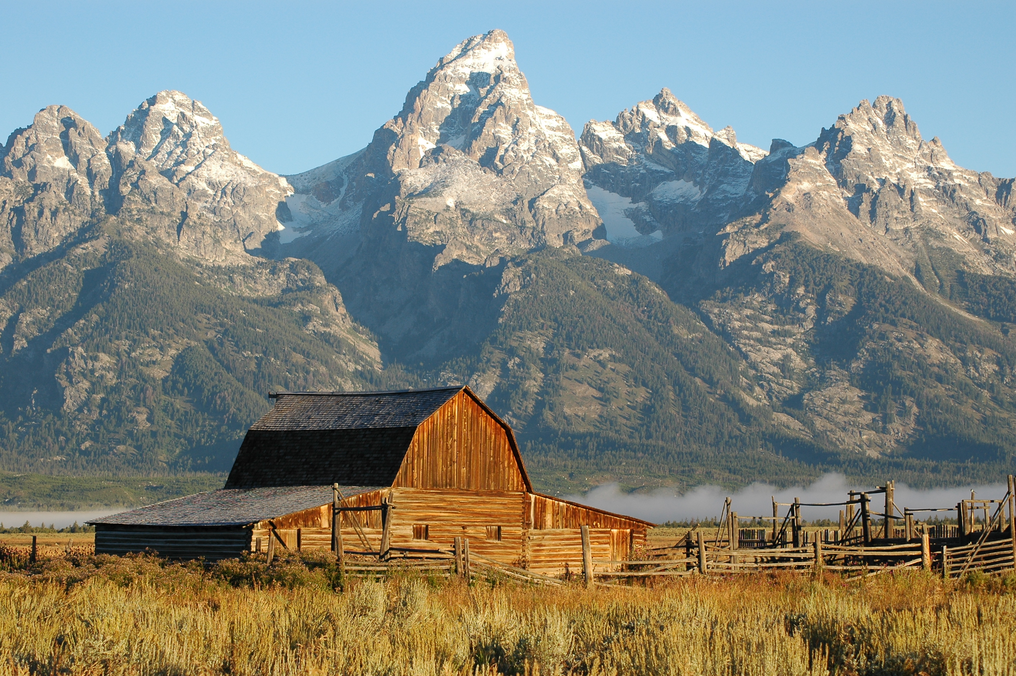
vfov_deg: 13.0
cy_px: 338
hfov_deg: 19.5
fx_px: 2961
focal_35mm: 105
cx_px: 508
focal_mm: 70
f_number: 9
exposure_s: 1/160
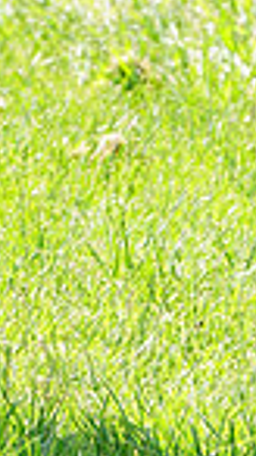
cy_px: -353
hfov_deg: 1.5
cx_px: -162
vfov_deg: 2.6
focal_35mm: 831
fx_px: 10040
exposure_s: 1/160
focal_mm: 200
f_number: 9
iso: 200
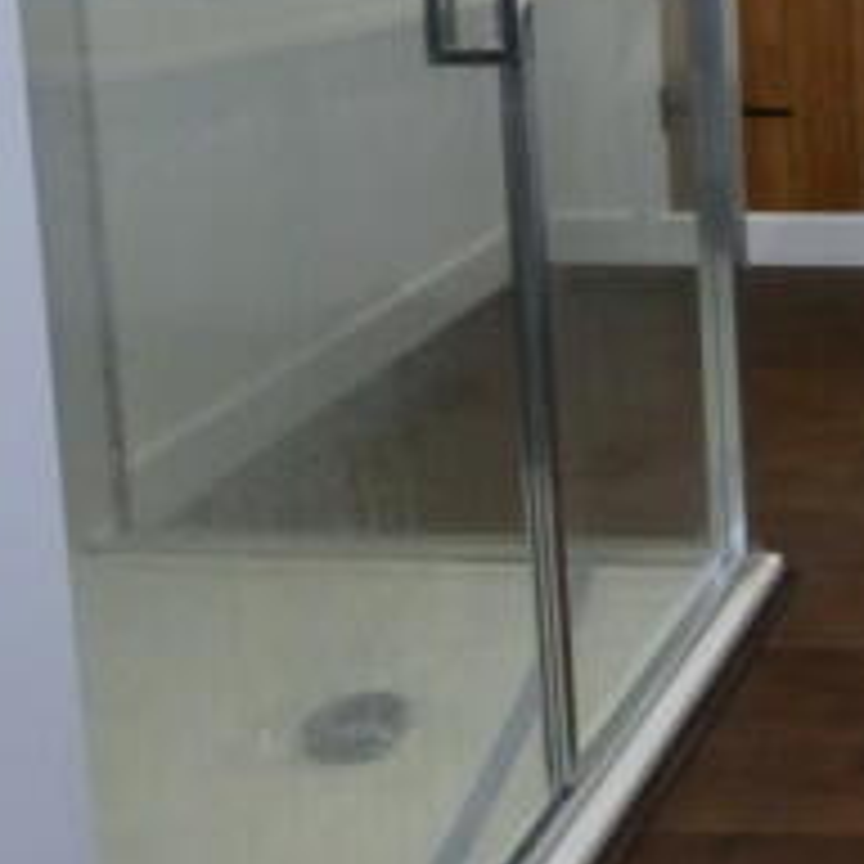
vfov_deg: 24.3
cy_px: -52
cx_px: 1235
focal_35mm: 67
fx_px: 1892
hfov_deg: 22.0
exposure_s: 1/60
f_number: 2.8
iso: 320
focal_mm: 4.5
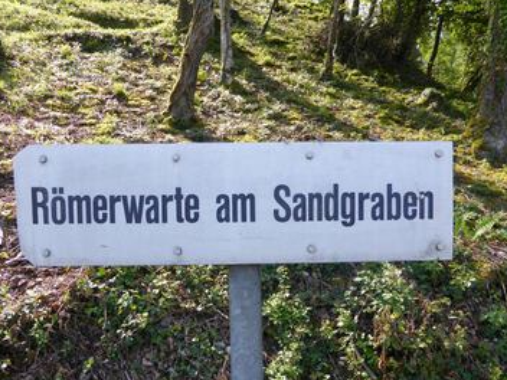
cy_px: 229
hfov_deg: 60.0
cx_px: 259
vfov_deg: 46.5
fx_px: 439
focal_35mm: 30
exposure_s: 1/250
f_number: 3.3
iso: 100
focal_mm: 4.3
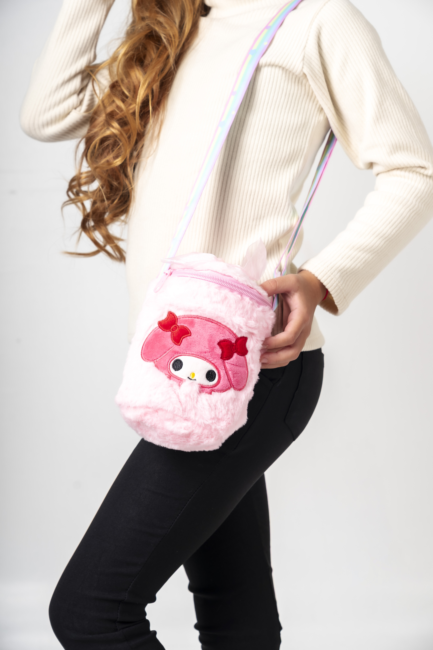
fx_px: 1389
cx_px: 216
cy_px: 325
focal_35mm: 77
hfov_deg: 17.7
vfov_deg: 26.3
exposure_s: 1/125
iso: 100
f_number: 7.1
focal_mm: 77
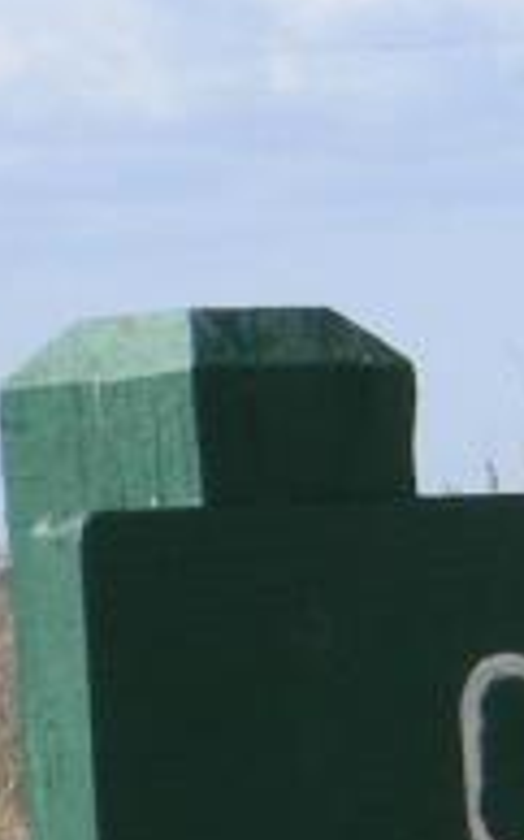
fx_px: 8581
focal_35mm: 375
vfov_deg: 5.6
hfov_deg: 3.4
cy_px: 1065
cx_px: 1641
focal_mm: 12.2
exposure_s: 1/661
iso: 80
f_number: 4.3
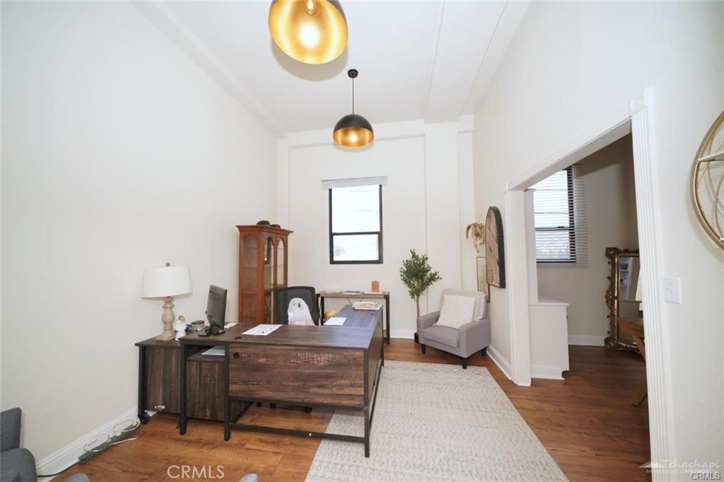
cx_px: 362
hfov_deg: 112.6
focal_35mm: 12
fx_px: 241
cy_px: 241
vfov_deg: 90.0
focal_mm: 12
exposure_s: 1/200
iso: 1600
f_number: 10
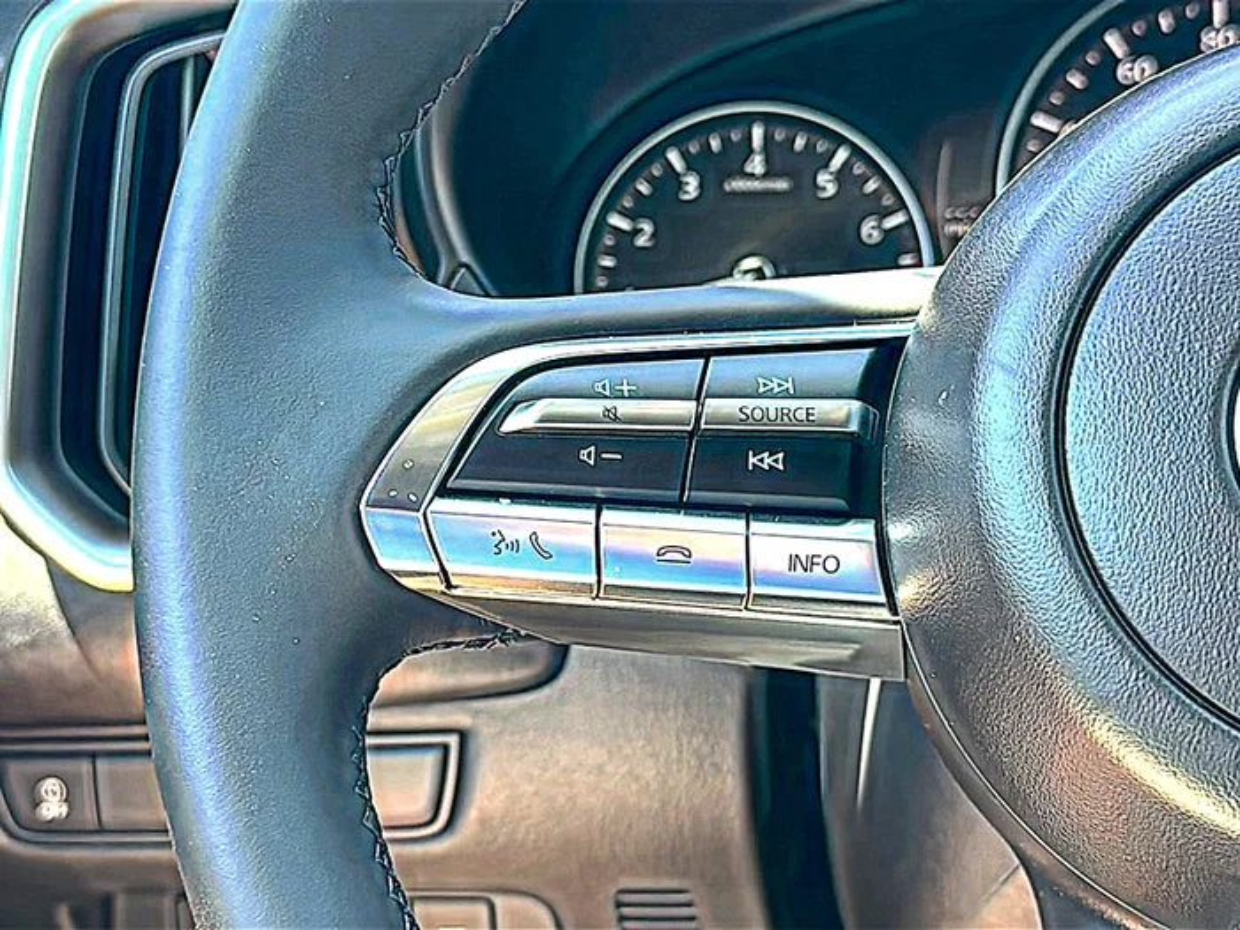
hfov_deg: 38.9
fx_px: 1755
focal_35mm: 49
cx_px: 620
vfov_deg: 29.7
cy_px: 465
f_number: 1.78
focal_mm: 6.86
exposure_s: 1/155
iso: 100
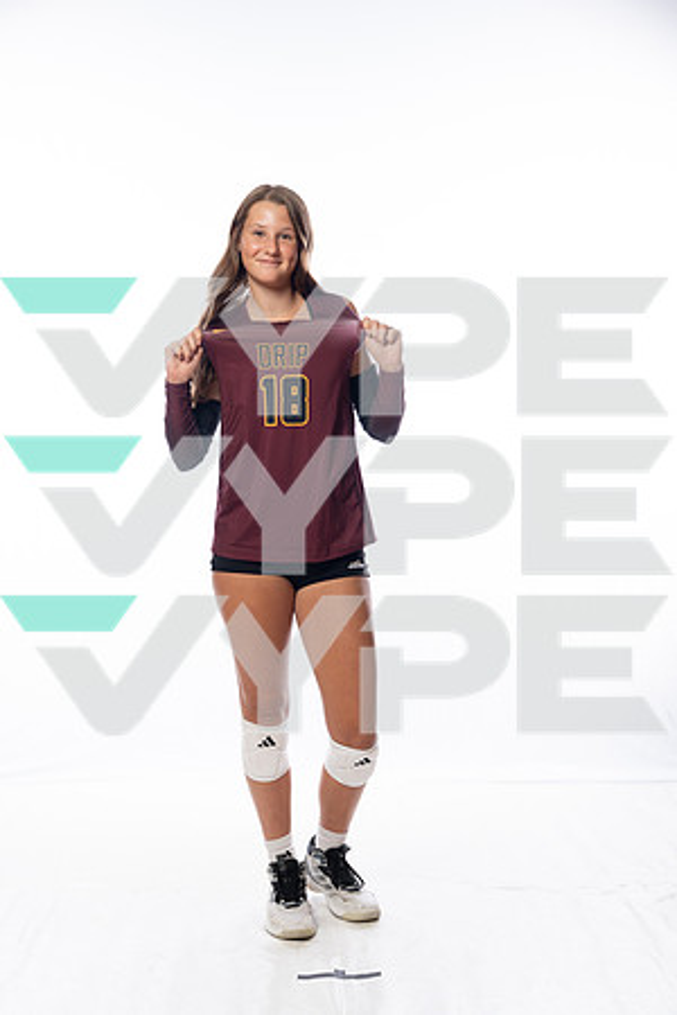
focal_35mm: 50
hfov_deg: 27.0
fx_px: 1410
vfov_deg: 39.6
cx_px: 338
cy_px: 508
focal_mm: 50
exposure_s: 1/250
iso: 640
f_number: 5.6
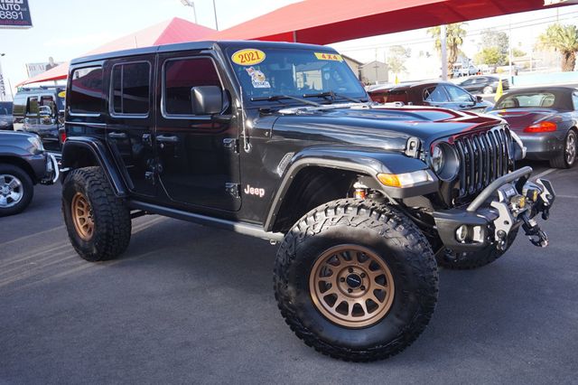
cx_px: 289
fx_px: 505
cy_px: 192
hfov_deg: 59.5
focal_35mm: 32
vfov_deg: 41.7
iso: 100
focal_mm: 21
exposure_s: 1/80
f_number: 6.3
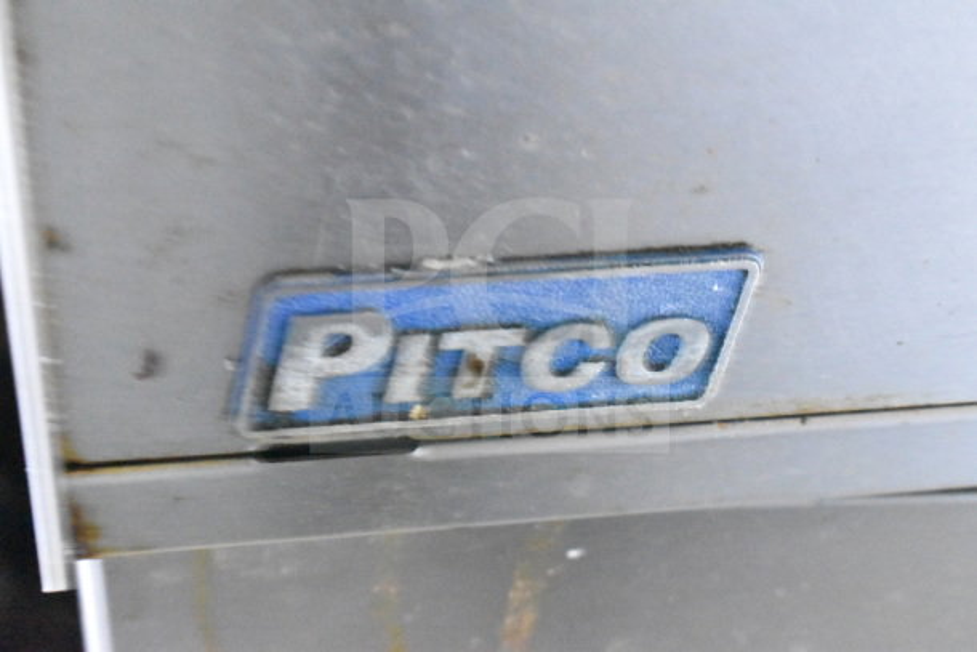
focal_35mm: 82
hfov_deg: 24.6
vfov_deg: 16.6
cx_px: 488
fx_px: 2239
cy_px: 326
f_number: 5.6
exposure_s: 1/25
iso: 25600
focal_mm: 55
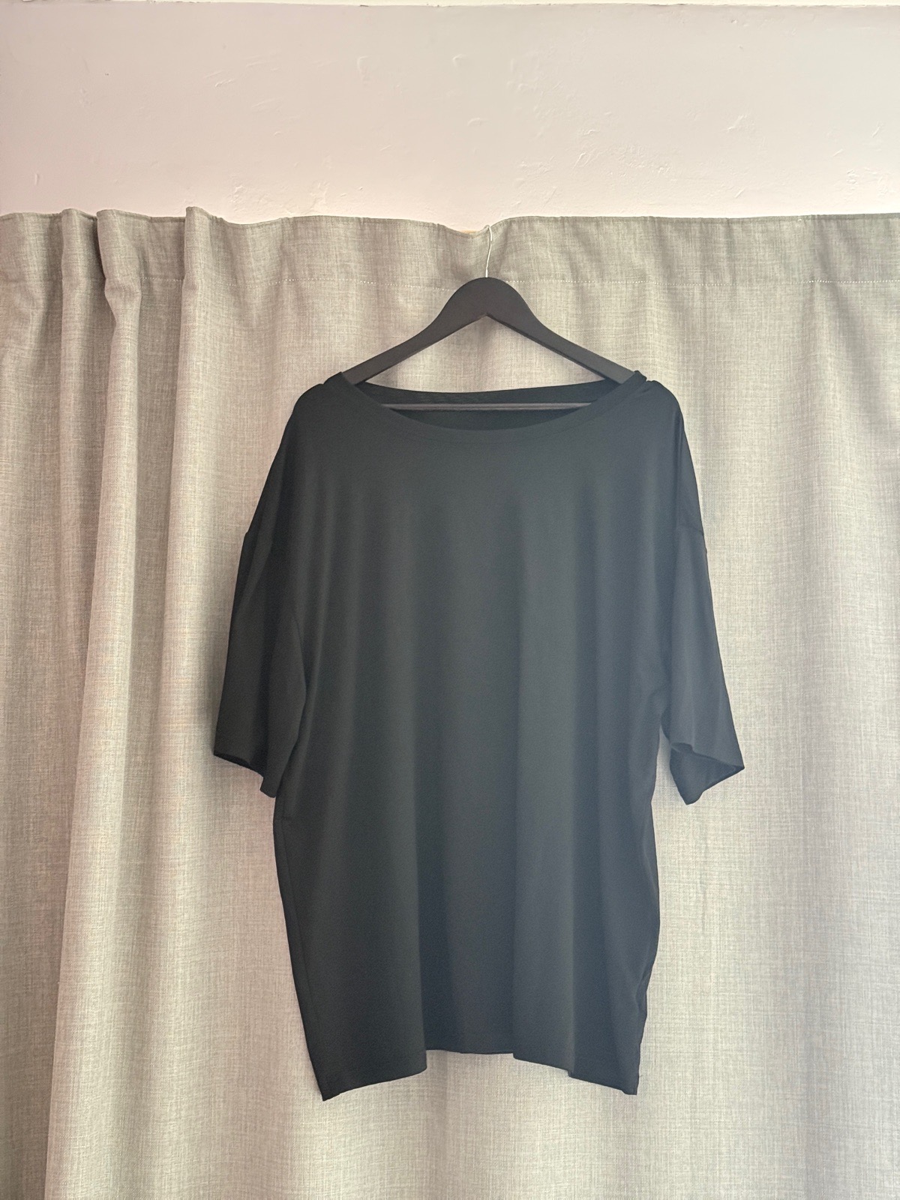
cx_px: 450
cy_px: 600
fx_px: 1664
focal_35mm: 48
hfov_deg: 30.3
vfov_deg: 39.7
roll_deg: -1.0
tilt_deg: +6.3
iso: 500
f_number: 1.78
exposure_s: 1/36
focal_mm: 6.76
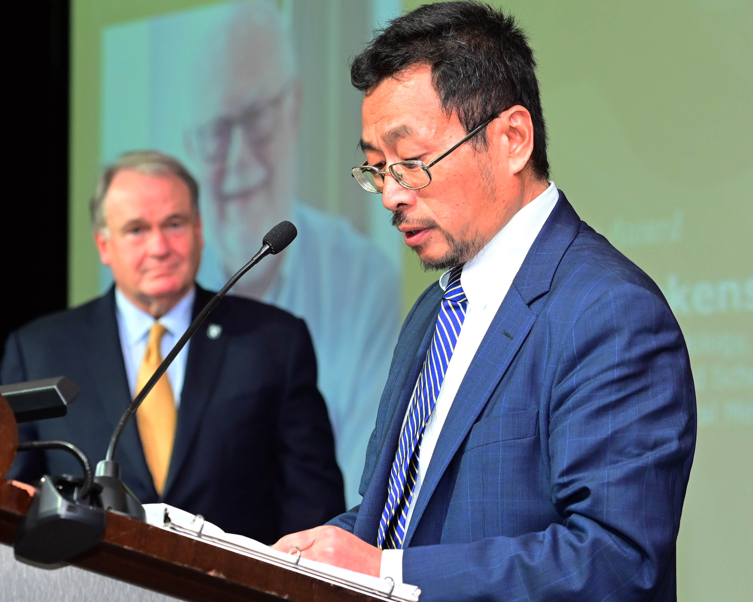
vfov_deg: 10.1
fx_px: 3410
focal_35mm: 153
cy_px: 302
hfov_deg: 12.6
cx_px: 314
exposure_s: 1/200
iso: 3200
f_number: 5
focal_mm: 90
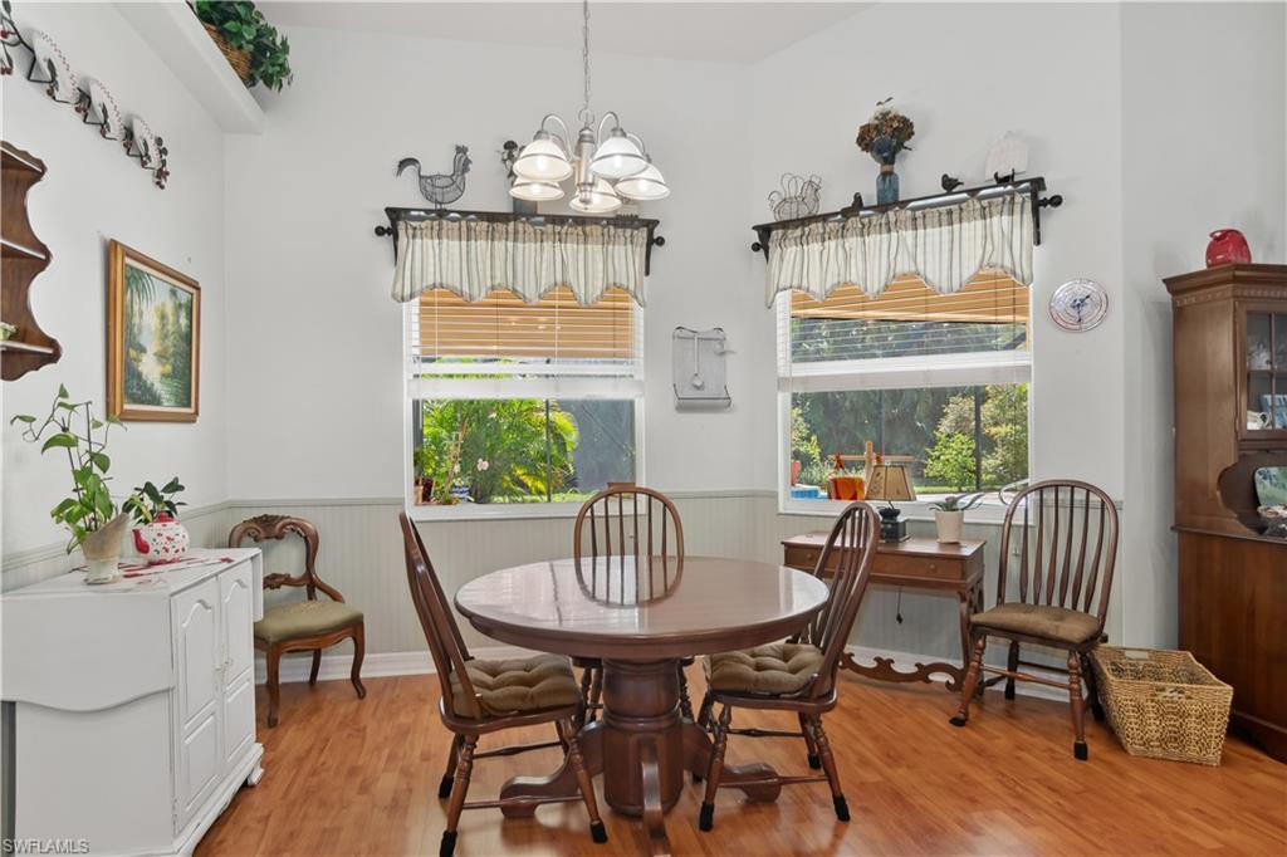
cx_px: 644
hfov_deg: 86.9
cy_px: 428
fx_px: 679
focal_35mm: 19
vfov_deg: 64.5
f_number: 8
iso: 200
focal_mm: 13
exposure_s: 1/20
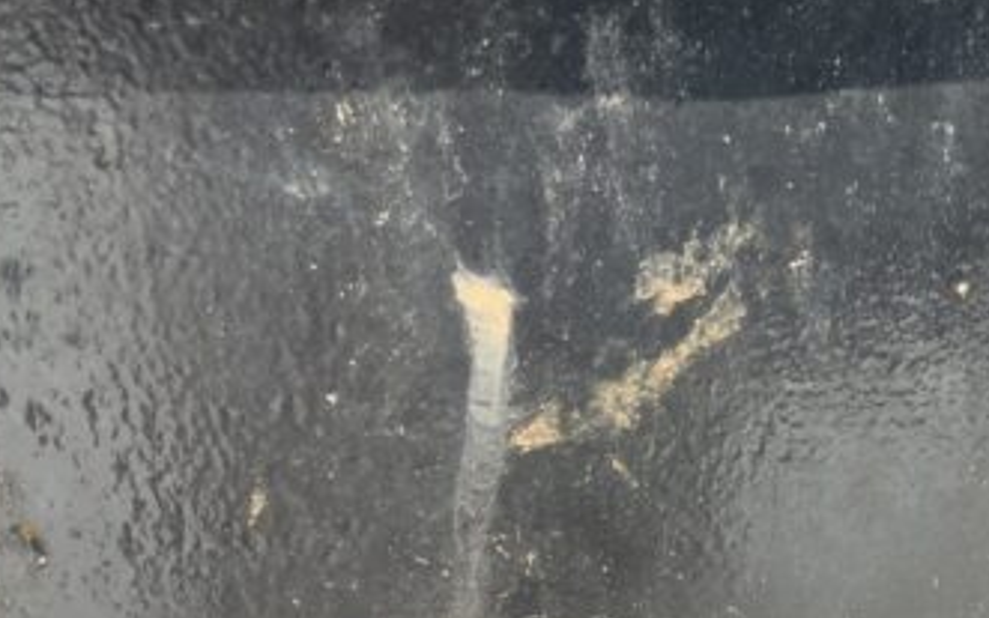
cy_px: 985
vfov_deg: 12.9
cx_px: 866
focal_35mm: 95
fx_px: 2561
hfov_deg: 21.4
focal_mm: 3
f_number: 1.8
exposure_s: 1/122
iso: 20
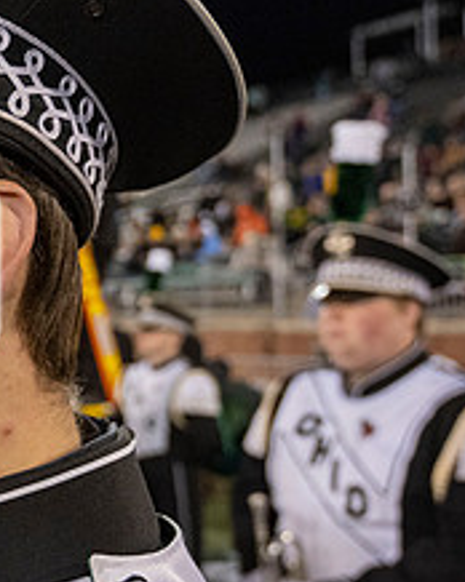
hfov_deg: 21.8
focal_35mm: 60
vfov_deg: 31.5
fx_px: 1034
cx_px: -200
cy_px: 295
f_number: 4
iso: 2000
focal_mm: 24
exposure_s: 1/500
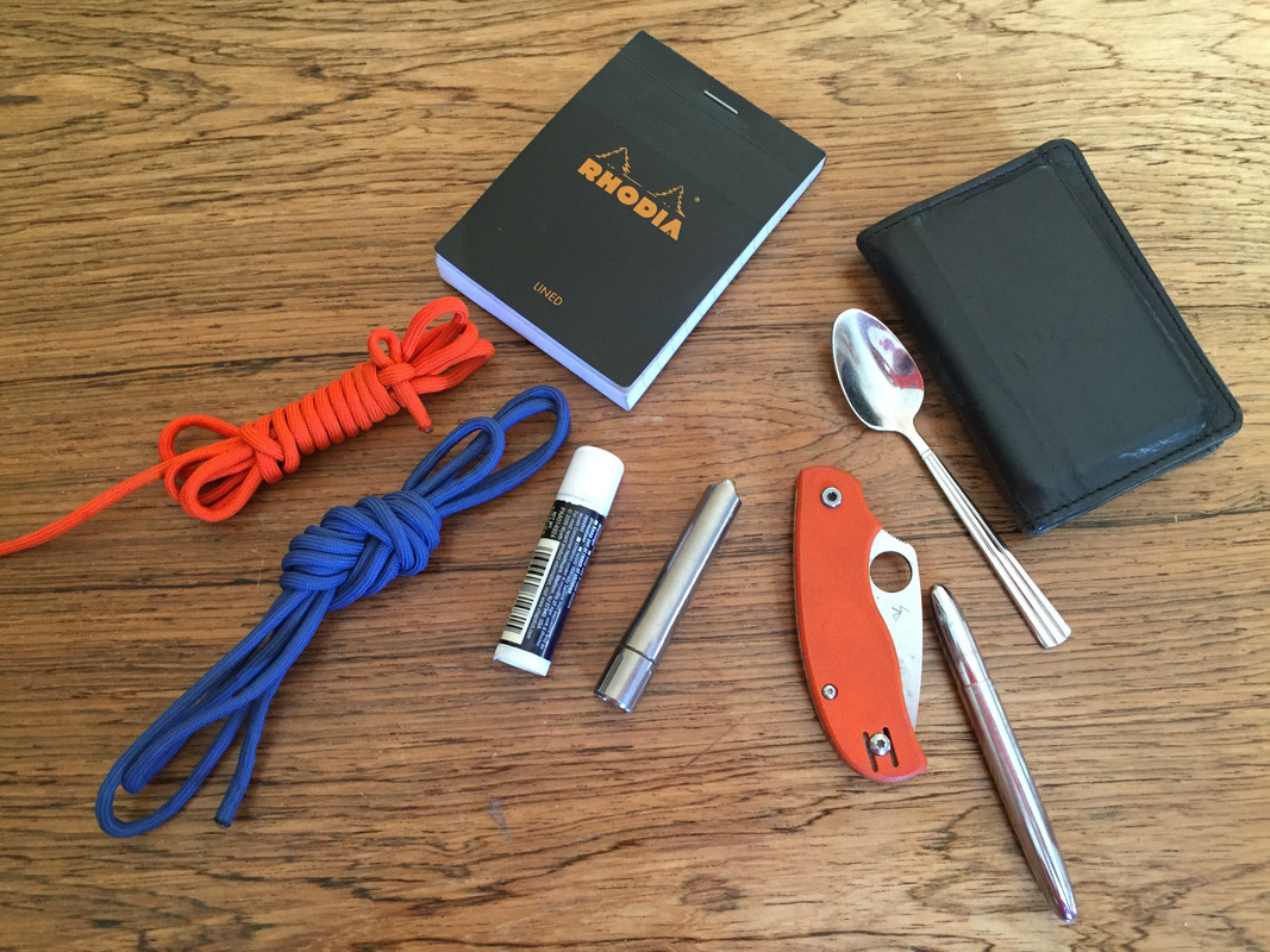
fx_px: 1064
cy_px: 476
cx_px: 635
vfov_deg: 48.2
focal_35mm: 29
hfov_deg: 61.7
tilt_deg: -74.9
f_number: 2.2
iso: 160
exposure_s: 1/30
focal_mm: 4.15
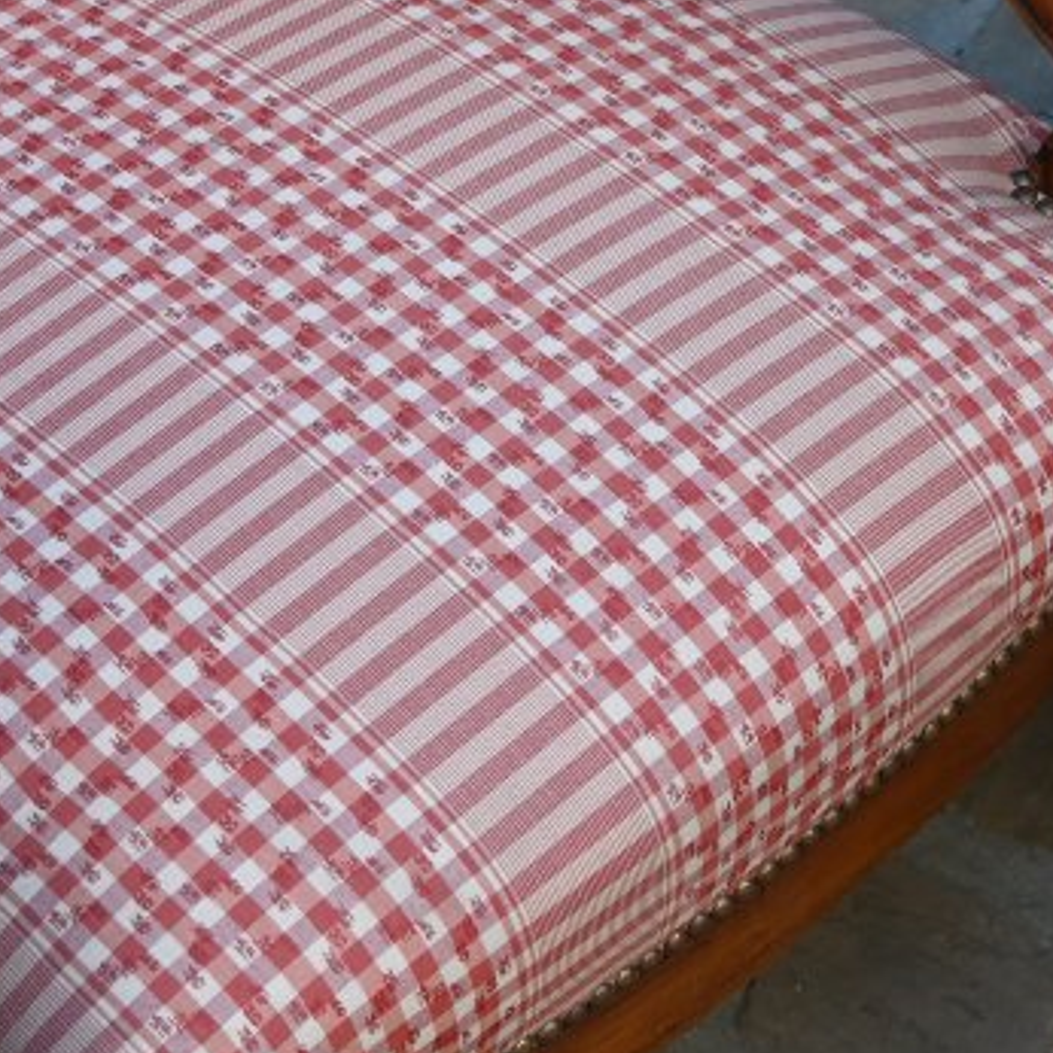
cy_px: 262
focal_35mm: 108
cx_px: 1013
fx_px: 3724
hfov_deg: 15.8
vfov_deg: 16.0
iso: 200
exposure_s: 1/250
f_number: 4.5
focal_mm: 24.5
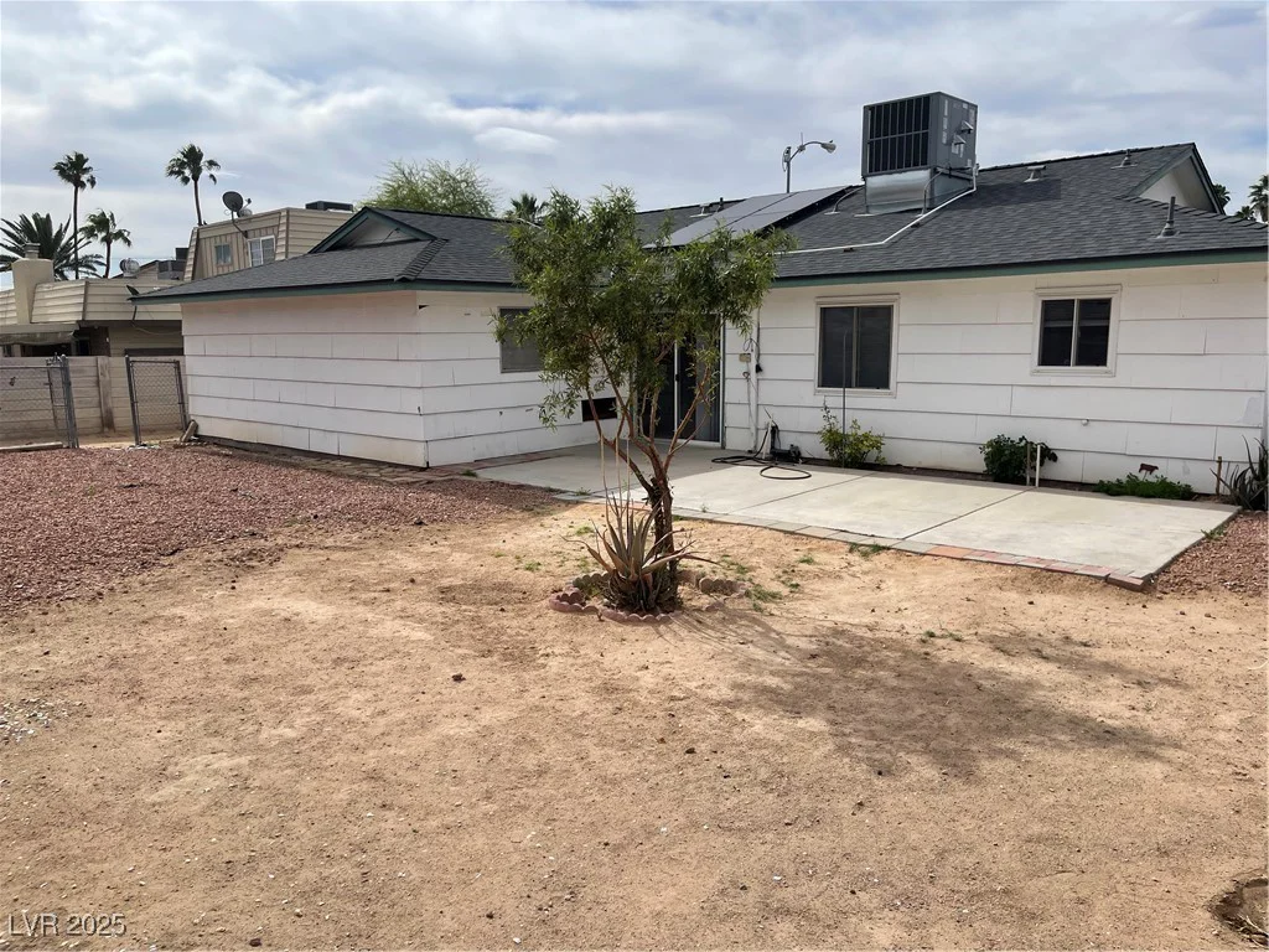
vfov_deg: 54.9
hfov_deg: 69.4
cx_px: 634
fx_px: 916
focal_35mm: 25
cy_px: 476
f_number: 1.6
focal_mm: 5.1
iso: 32
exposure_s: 1/5917
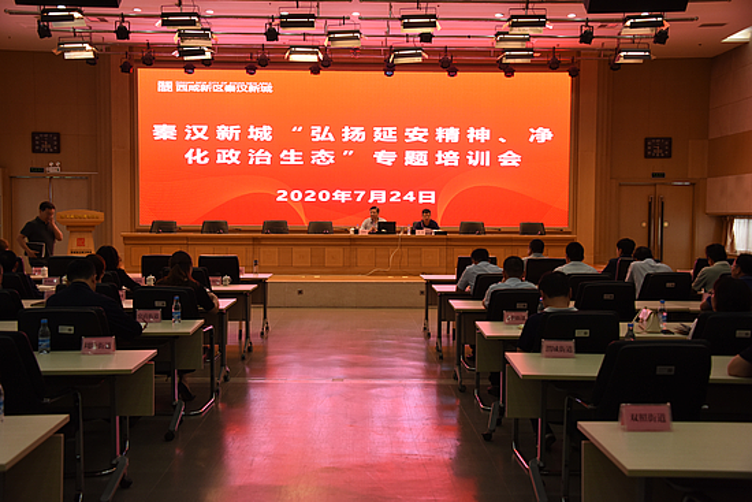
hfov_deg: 48.4
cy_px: 251
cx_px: 376
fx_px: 836
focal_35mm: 40
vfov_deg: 33.4
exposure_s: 1/125
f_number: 5.6
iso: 800
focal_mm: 40
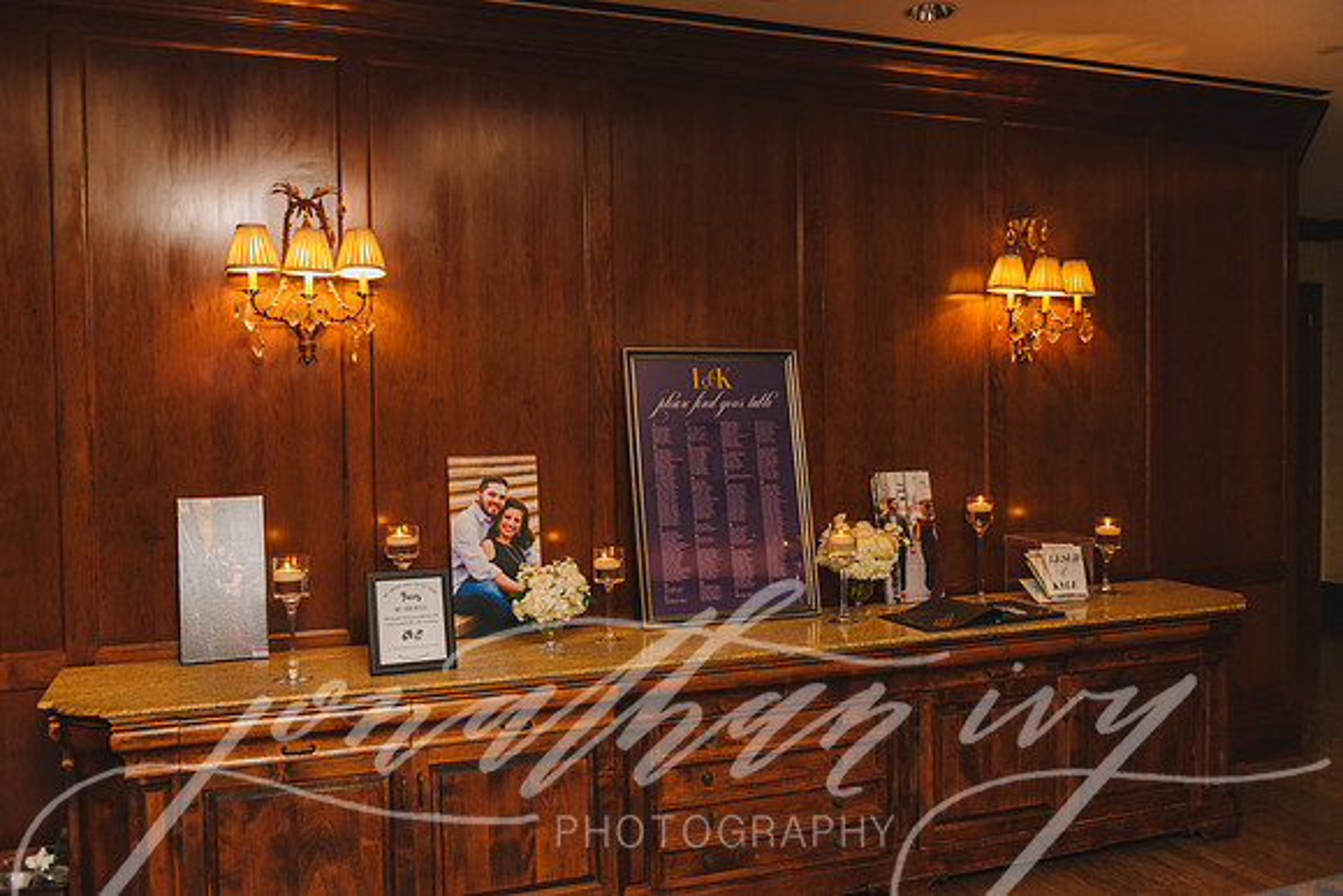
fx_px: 1194
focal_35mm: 32
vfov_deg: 41.1
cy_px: 448
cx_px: 672
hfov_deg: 58.7
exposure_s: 1/160
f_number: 2.8
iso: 1250
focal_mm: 32
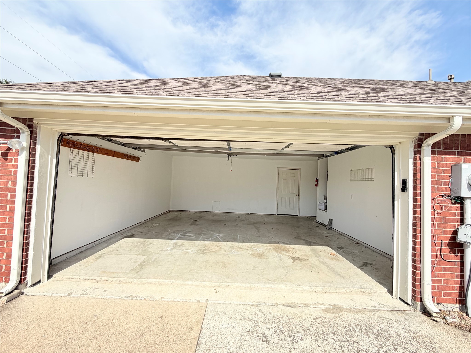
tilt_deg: +1.9
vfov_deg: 85.7
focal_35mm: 14
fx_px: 190
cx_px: 236
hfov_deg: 102.1
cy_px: 176
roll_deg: -2.9
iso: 32
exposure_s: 1/770
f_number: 2.2
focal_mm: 2.22
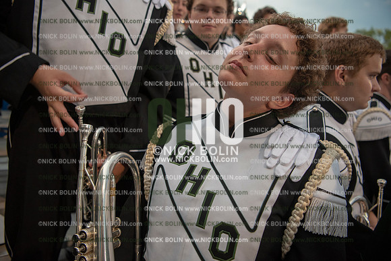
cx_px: 196
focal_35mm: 24
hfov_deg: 73.7
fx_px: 261
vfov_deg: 53.2
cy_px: 130
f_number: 3.2
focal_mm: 24
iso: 800
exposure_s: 1/125
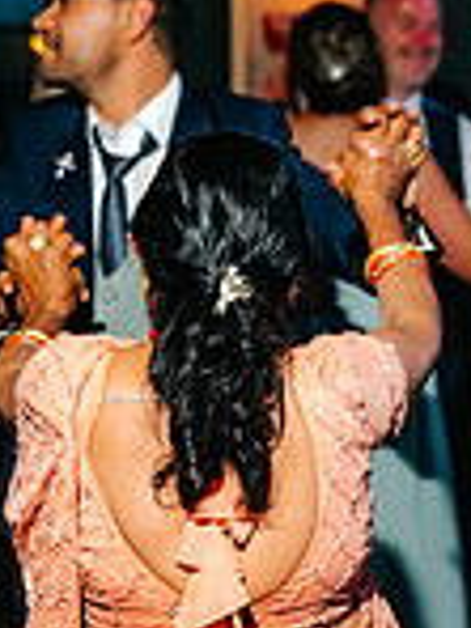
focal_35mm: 102
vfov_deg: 19.2
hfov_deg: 14.5
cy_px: 407
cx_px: 191
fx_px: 1850
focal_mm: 35
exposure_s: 1/200
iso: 400
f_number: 2.2
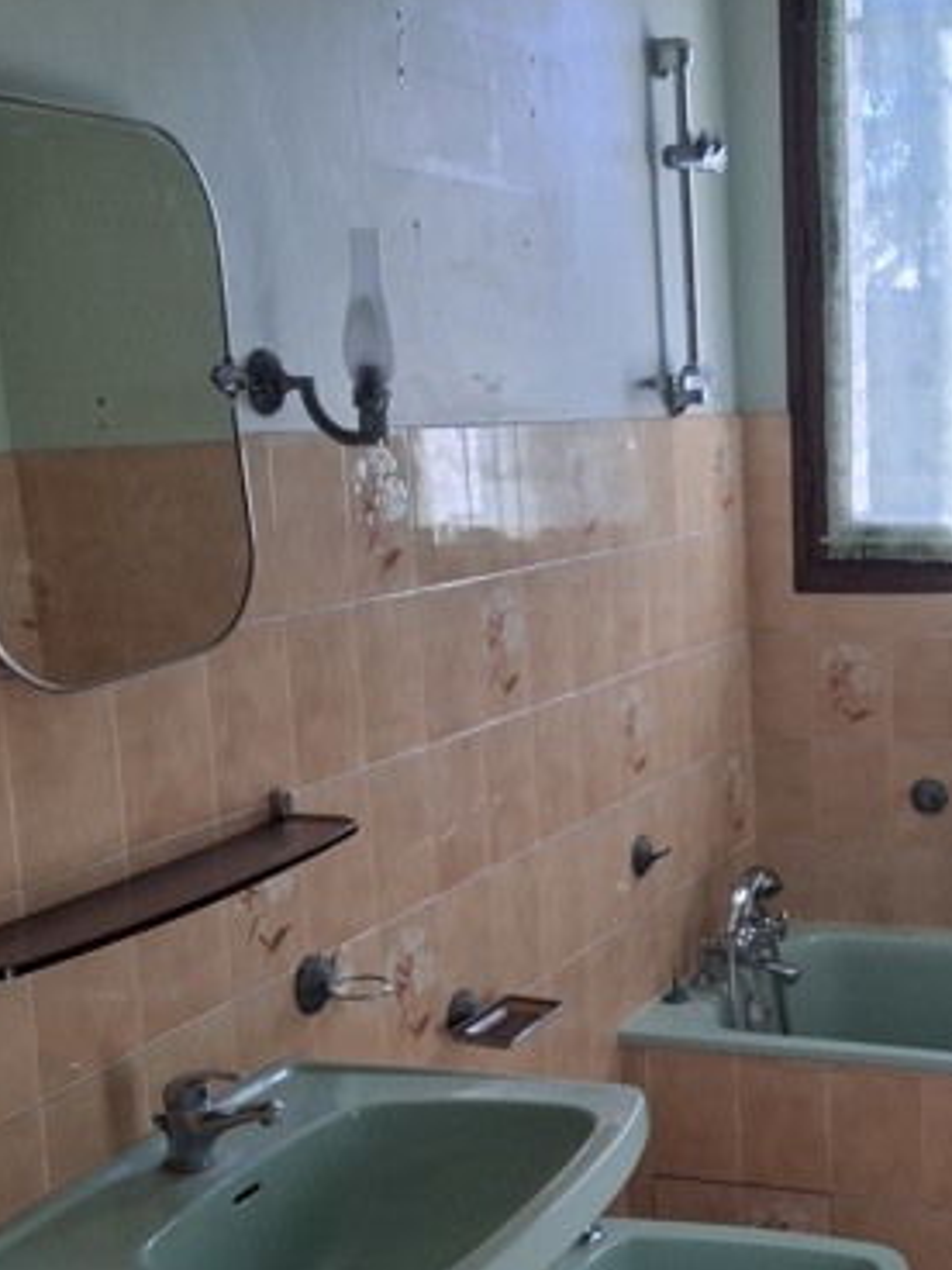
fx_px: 1833
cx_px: 811
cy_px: 739
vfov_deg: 38.1
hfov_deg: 28.3
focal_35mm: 50
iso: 50
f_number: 1.8
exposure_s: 1/100
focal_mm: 5.54
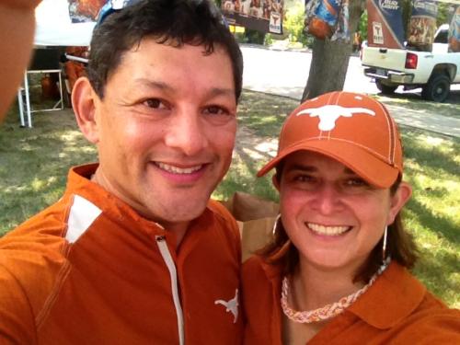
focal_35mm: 35
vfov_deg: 40.7
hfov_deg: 52.6
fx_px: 465
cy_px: 172
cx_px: 230
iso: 250
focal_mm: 1.85
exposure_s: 1/455
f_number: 2.4
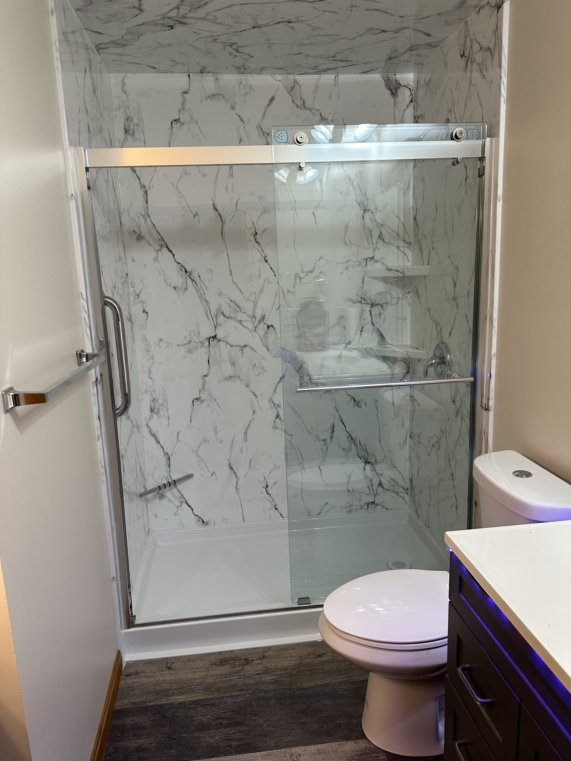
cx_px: 286
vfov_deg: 71.6
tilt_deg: -11.4
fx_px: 528
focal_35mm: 24
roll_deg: +1.9
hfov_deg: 56.8
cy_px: 380
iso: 160
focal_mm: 6.86
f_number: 1.78
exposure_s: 1/120
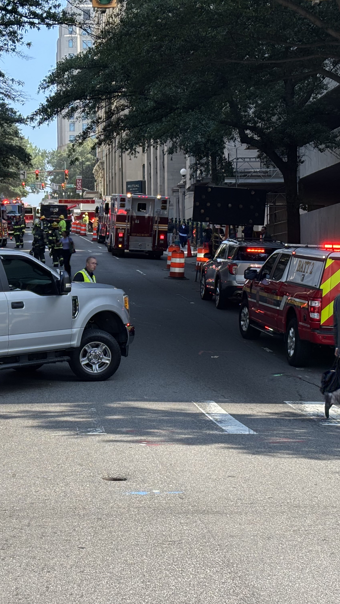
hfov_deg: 15.8
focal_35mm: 76
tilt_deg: -2.2
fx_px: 1218
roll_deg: +0.6
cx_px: 89
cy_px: 303
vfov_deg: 27.9
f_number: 1.6
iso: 32
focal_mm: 5.96
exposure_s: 1/831
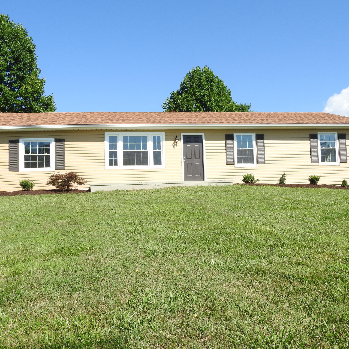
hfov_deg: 46.0
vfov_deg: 46.0
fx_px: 411
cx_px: 174
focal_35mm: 36
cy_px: 174
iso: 100
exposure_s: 1/800
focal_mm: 5.4
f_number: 3.5
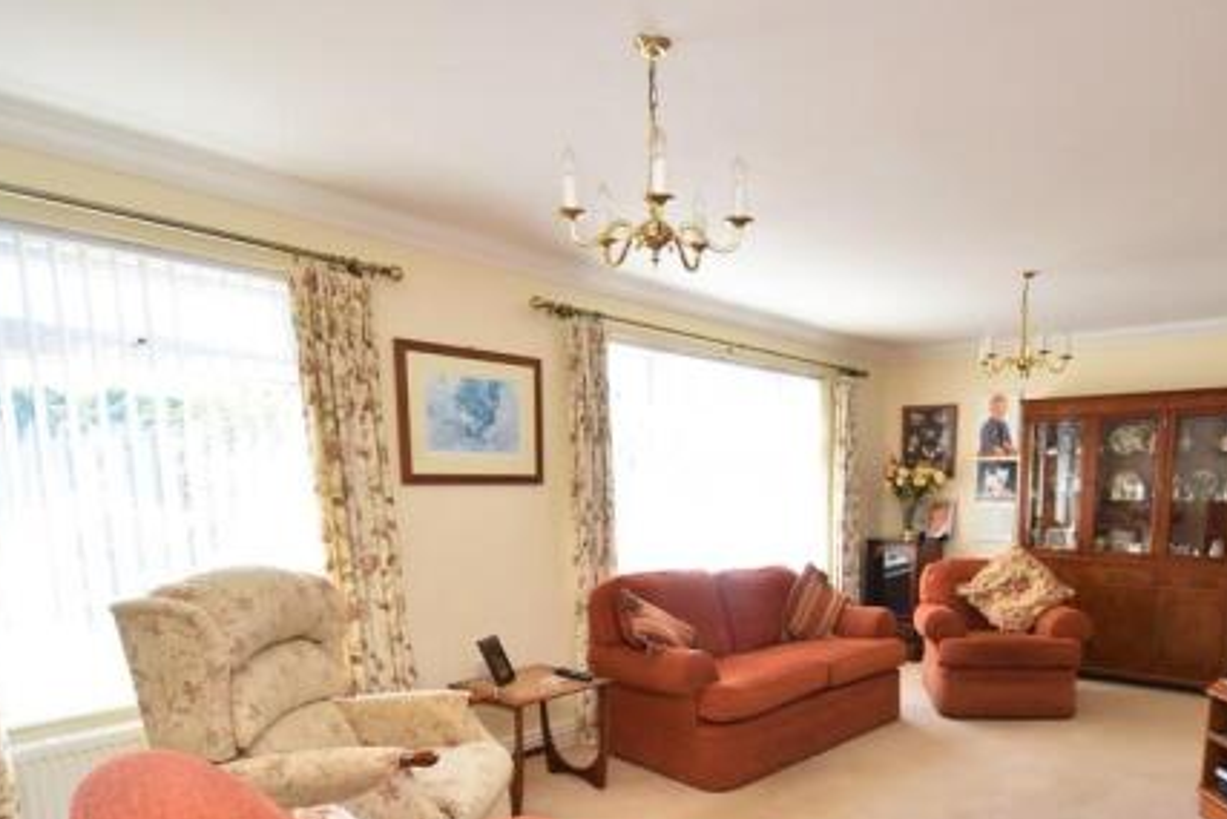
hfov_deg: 74.9
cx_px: 757
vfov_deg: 52.6
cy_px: 619
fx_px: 784
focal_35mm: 23
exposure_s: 1/200
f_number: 5
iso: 500
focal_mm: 10
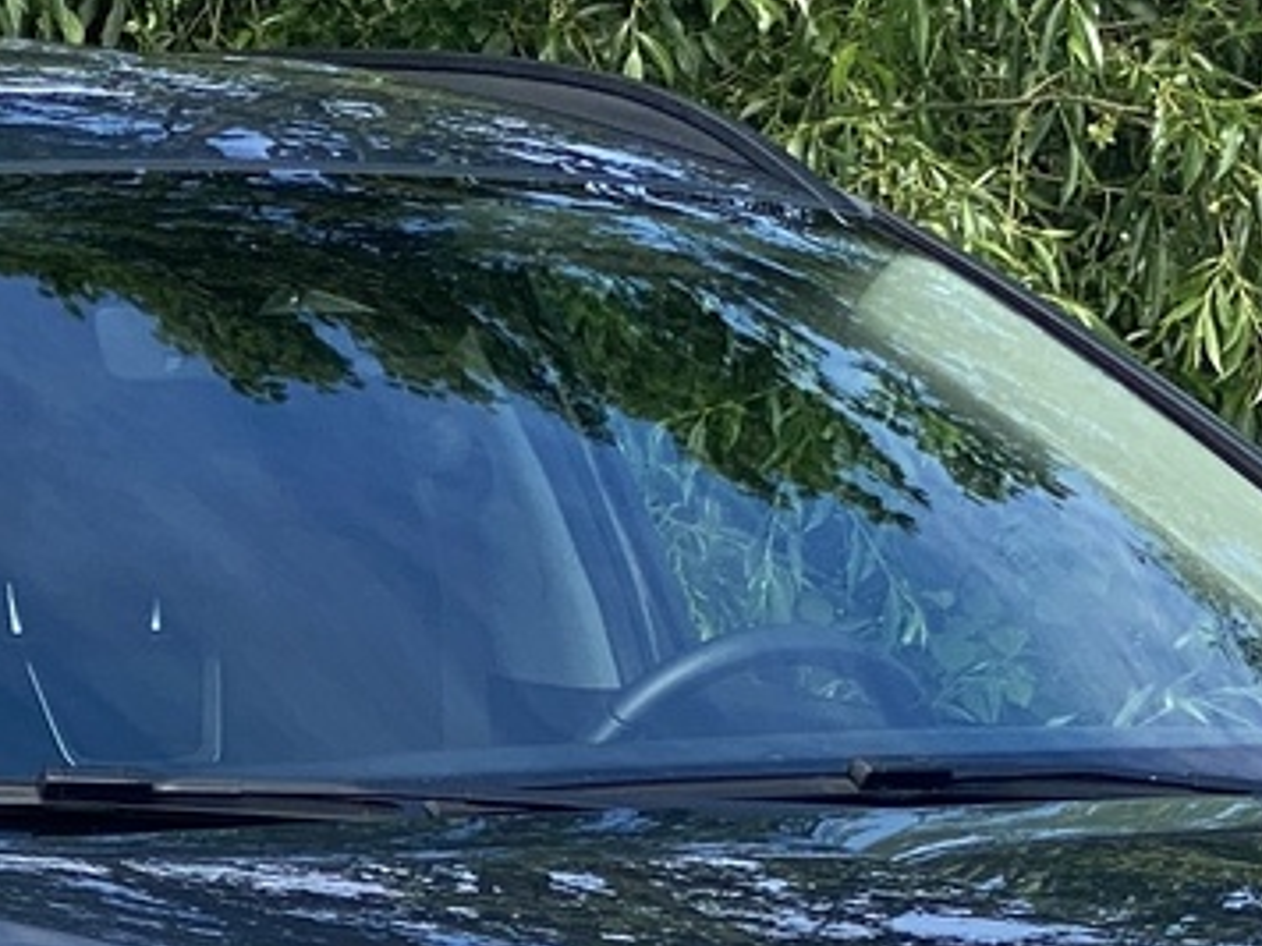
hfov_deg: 8.4
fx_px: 8531
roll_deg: +1.5
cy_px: 1453
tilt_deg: -7.7
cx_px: 280
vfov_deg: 6.3
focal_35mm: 234
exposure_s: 1/856
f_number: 2
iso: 20
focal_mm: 6
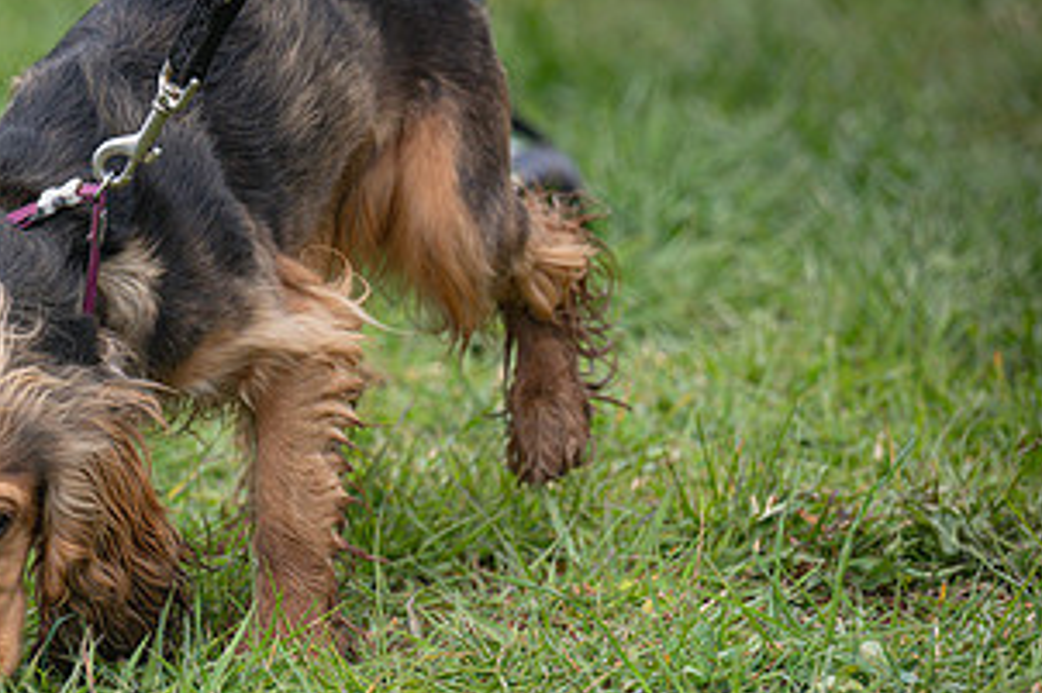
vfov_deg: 4.1
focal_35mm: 336
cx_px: 143
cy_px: 714
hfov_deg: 6.1
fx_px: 9720
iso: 400
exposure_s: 1/2000
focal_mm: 150
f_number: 4
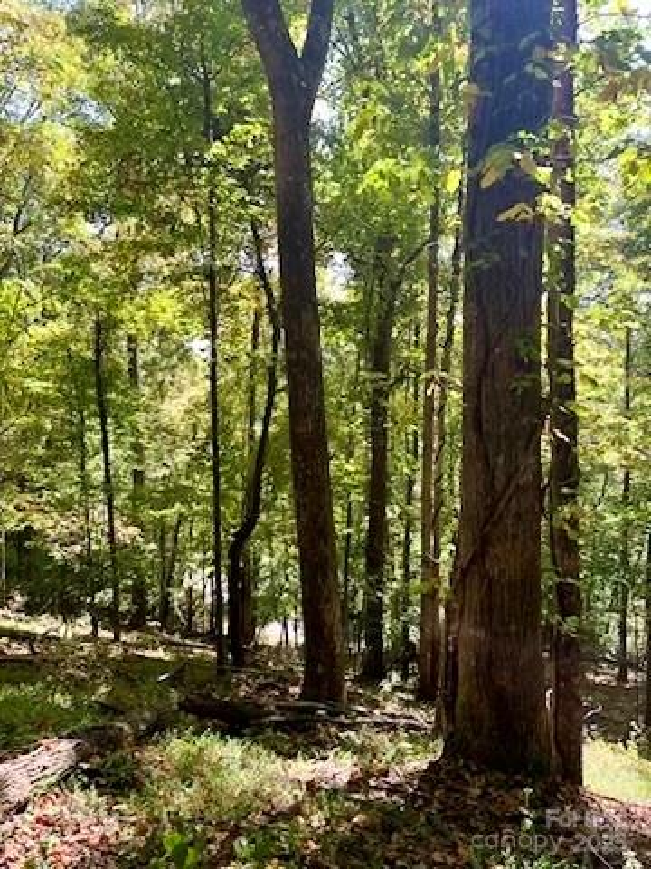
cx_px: 326
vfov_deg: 67.3
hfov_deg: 53.1
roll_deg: +0.8
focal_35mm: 26
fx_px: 652
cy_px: 434
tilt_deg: -8.0
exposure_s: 1/206
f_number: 1.6
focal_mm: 5.1
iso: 50
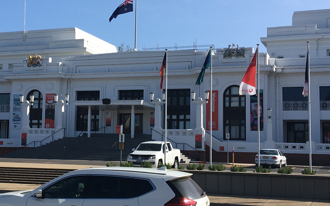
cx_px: 92
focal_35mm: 66
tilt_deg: +7.6
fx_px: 594
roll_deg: -0.9
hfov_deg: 30.7
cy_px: 95
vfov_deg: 19.7
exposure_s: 1/1570
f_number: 2.2
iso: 25
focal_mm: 4.15
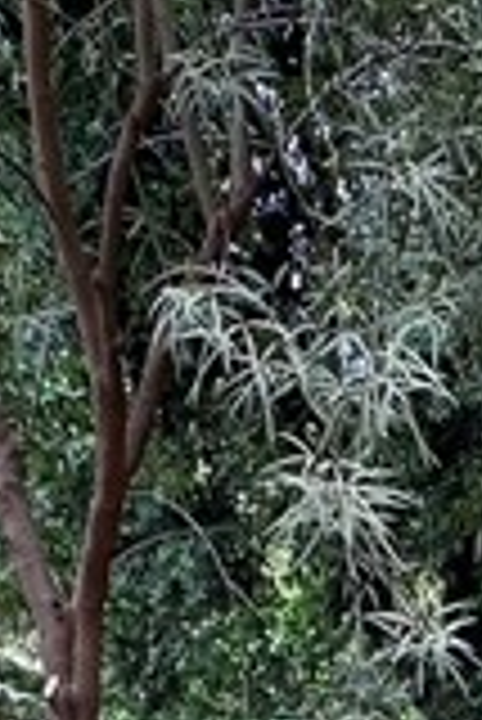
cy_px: 1552
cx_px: 978
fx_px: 1864
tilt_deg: -20.0
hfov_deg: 12.8
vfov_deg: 15.7
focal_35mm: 93
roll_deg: -2.8
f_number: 2.2
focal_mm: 2.22
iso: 40
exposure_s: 1/132
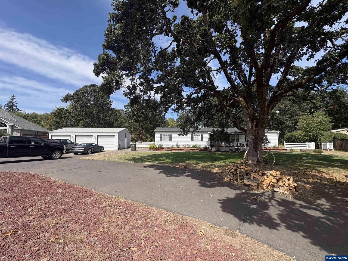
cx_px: 174
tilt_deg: +5.4
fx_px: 141
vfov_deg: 85.7
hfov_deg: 102.1
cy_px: 130
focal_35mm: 14
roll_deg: +0.0
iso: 50
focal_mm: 2.22
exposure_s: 1/1299
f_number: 2.2
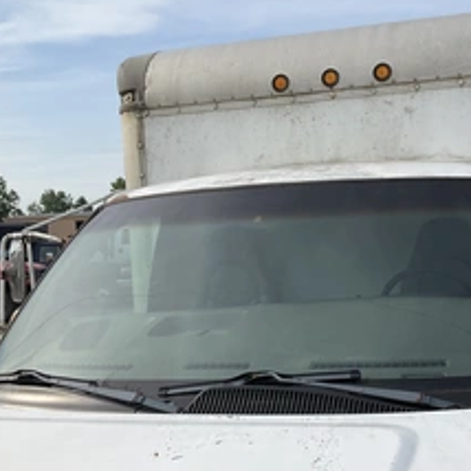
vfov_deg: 35.3
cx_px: 346
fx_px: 739
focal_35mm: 48
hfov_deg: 34.7
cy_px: 247
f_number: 1.8
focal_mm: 3
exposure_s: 1/2959
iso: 25
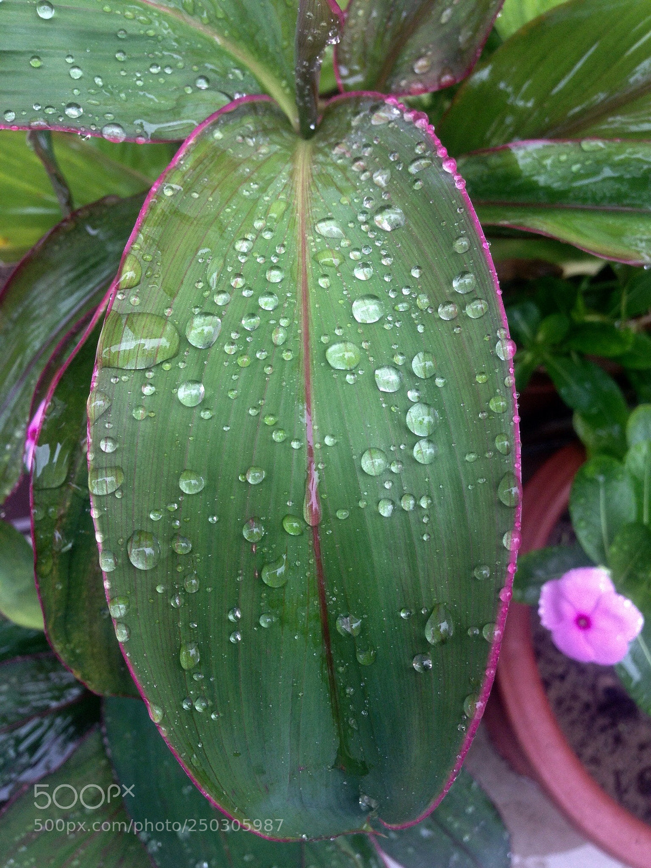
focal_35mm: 33
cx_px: 326
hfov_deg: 42.9
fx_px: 827
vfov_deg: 55.4
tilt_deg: -62.7
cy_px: 434
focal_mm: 4.12
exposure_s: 1/60
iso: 64
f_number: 2.4
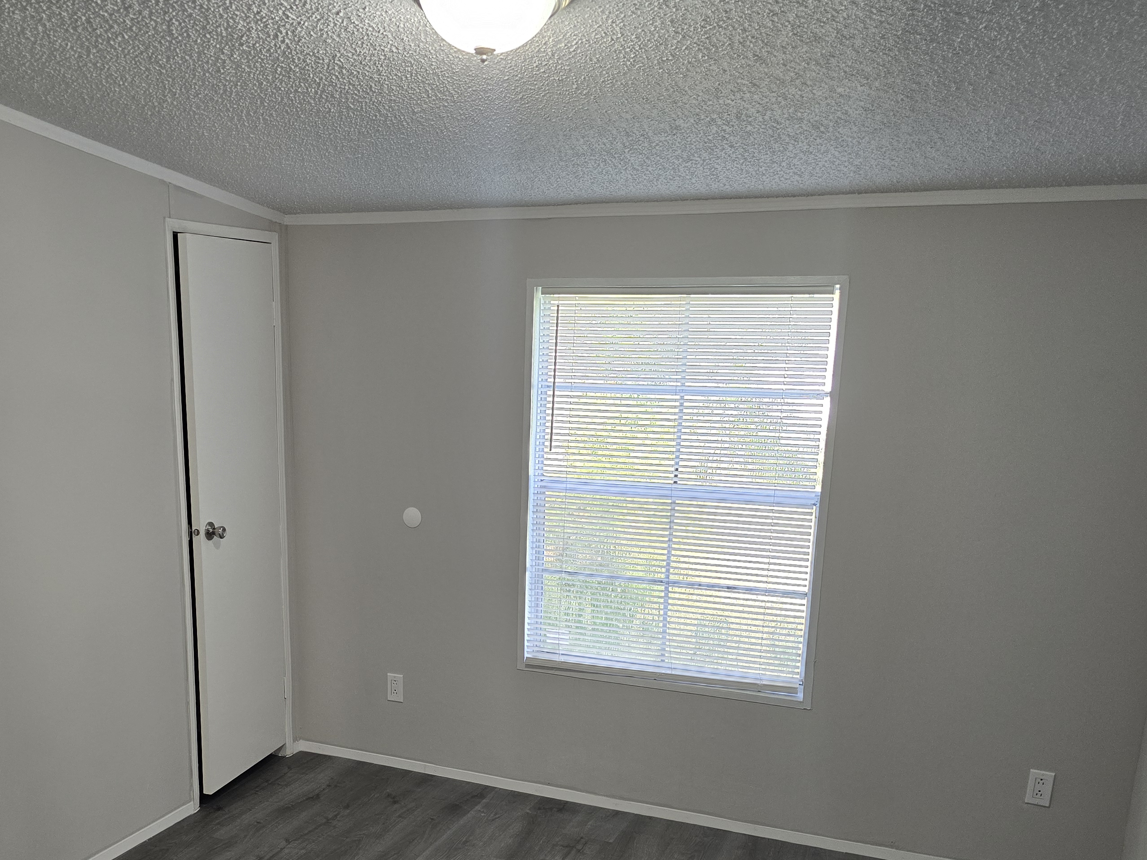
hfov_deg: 50.6
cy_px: 668
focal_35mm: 36
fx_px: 1193
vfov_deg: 38.4
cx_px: 402
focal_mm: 6.3
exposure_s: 1/120
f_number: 1.7
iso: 160
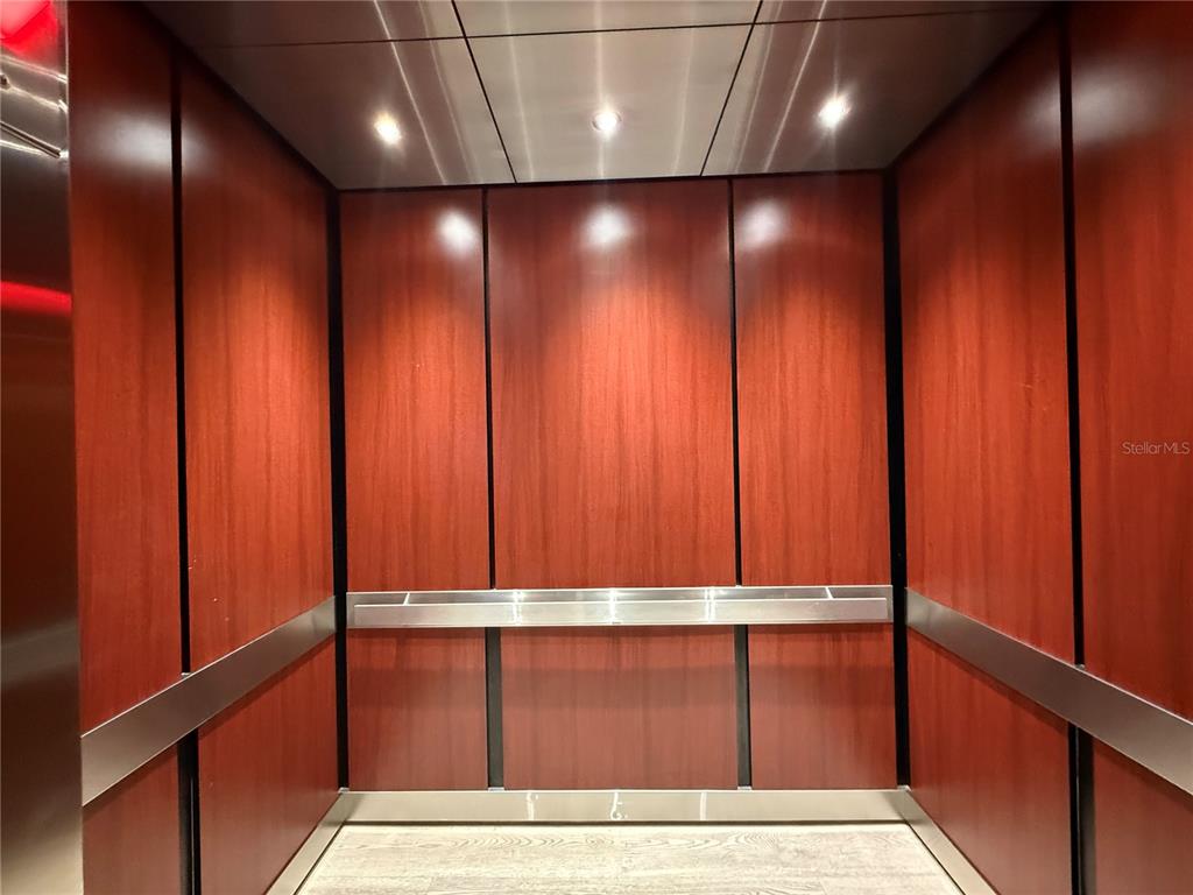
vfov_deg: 85.7
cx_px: 596
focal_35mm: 14
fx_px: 482
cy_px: 448
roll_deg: +2.0
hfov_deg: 102.1
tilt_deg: +1.9
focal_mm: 2.22
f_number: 2.2
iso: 1000
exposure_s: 1/40
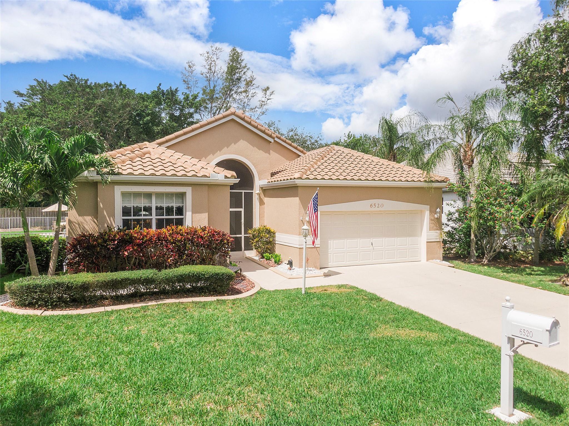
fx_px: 394
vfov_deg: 56.8
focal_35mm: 24
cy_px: 213
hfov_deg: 71.6
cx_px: 284
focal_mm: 4.39
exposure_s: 1/2000
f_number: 2.8
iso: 110
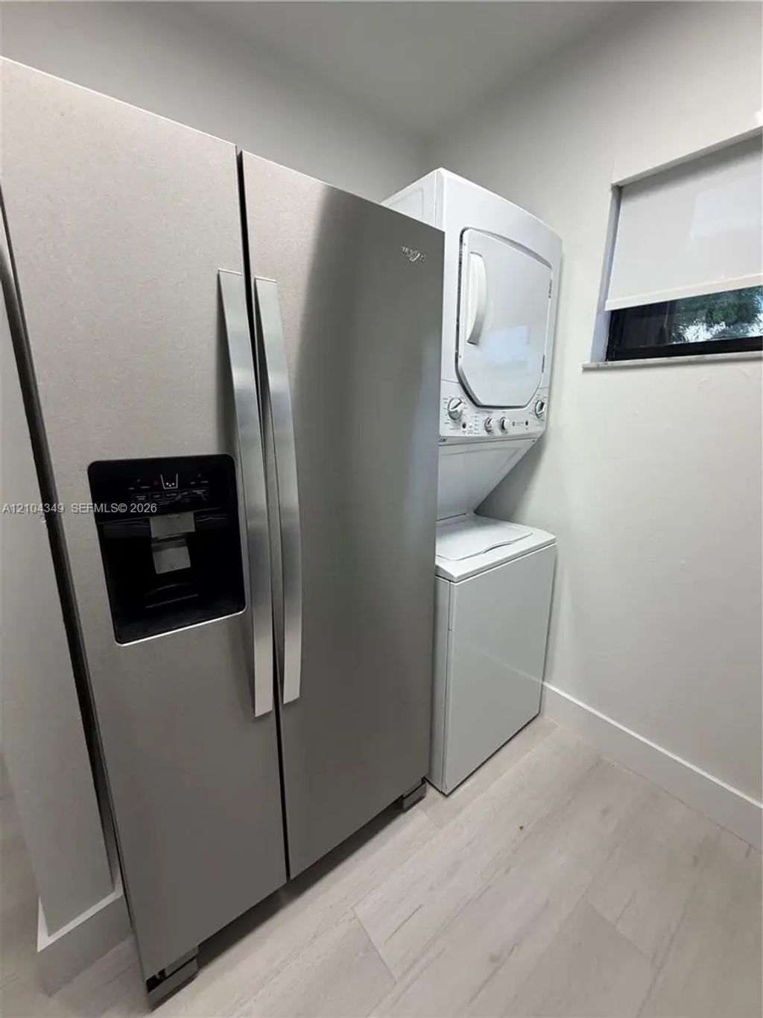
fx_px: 411
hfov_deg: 85.7
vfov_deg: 102.1
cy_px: 509
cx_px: 382
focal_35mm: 14
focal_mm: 2.22
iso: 200
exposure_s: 1/120
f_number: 2.2
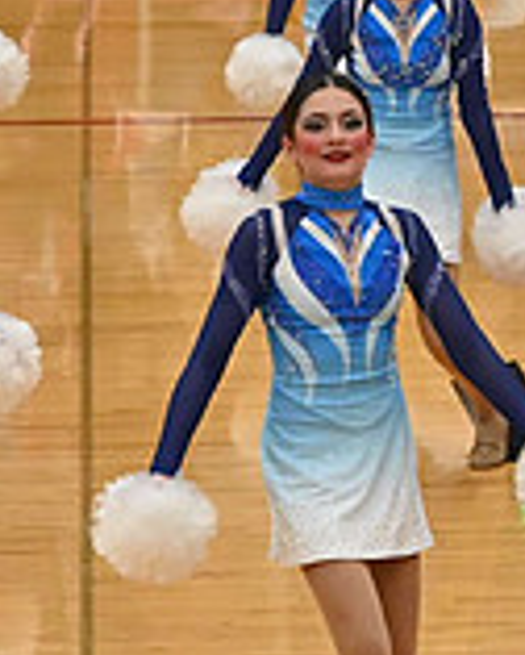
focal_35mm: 364
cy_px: 52
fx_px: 7056
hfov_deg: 4.2
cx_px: 1204
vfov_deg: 5.3
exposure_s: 1/400
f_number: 4
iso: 6400
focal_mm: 70
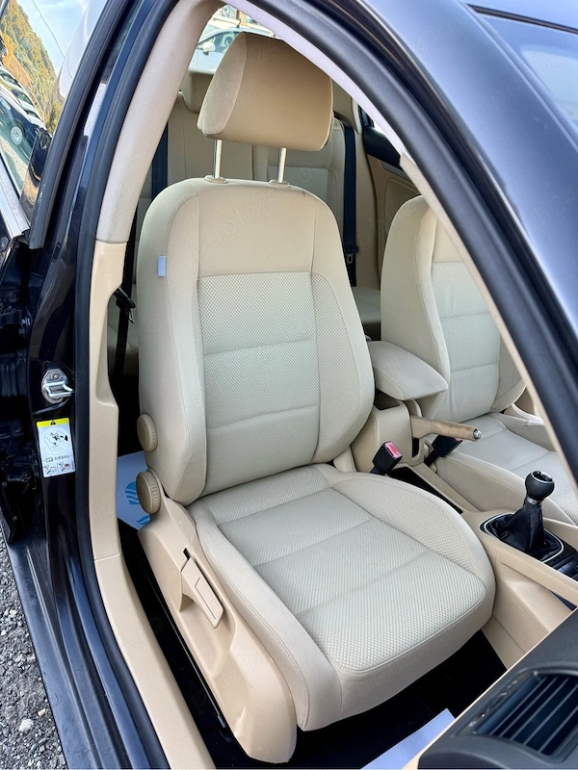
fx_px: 534
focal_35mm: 24
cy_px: 385
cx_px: 289
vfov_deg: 71.6
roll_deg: -11.7
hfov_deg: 56.8
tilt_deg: -27.3
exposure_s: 1/237
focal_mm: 6.76
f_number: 1.78
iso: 64
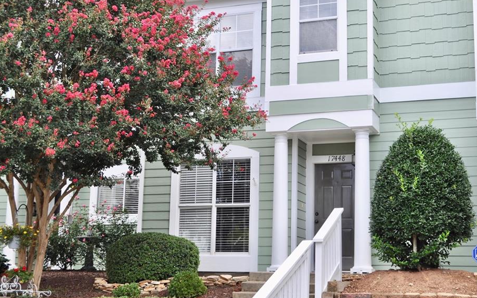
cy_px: 156
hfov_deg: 36.9
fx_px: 715
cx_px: 266
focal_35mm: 55
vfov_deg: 23.5
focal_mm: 32
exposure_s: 1/200
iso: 200
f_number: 7.1
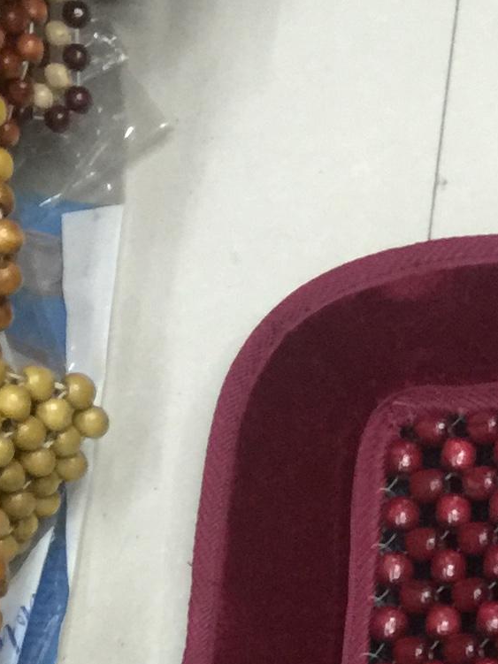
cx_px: 1063
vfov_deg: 14.1
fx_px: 2418
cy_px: 1130
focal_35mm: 126
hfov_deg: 10.6
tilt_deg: -79.0
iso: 80
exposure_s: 1/17
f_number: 2.2
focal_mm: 4.15
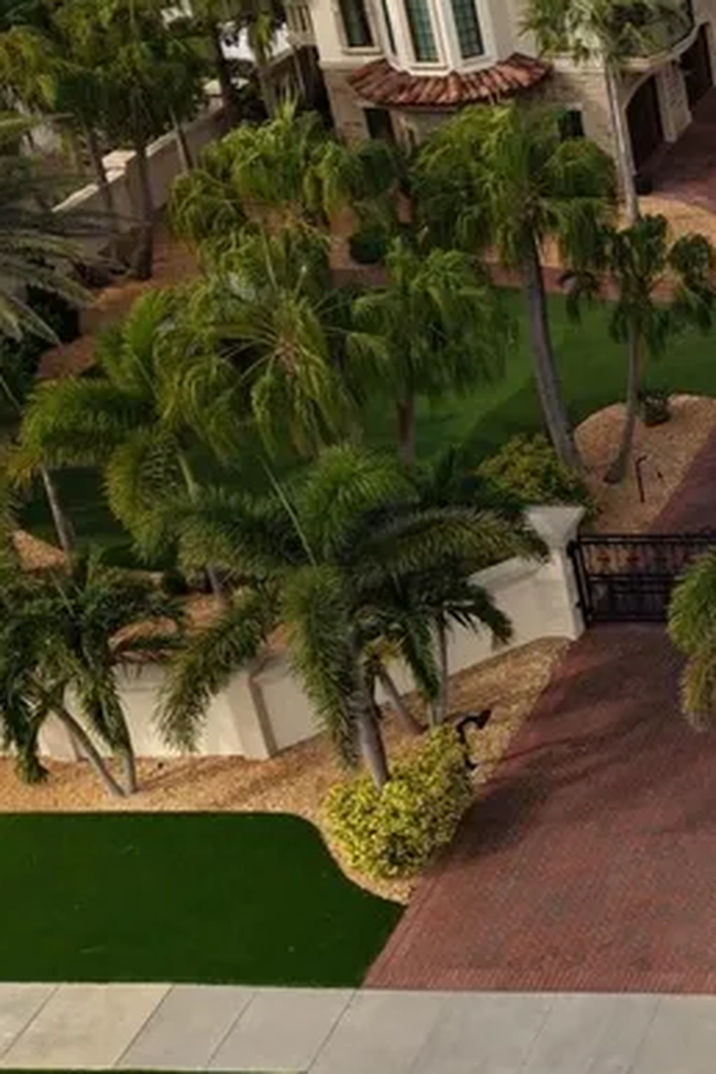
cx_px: 1374
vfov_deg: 29.7
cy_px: 200
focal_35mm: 66
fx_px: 1969
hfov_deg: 16.4
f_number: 1.8
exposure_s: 1/50
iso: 100
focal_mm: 8.67
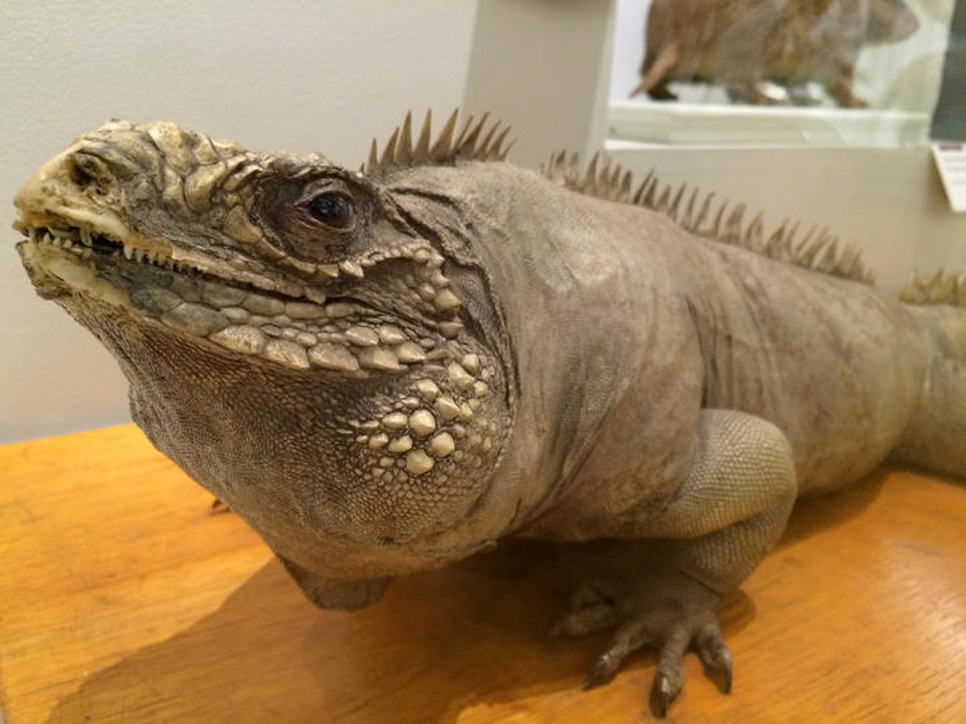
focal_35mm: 29
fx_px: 809
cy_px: 362
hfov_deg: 61.7
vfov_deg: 48.2
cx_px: 483
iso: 320
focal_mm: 4.15
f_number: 2.2
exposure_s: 1/20
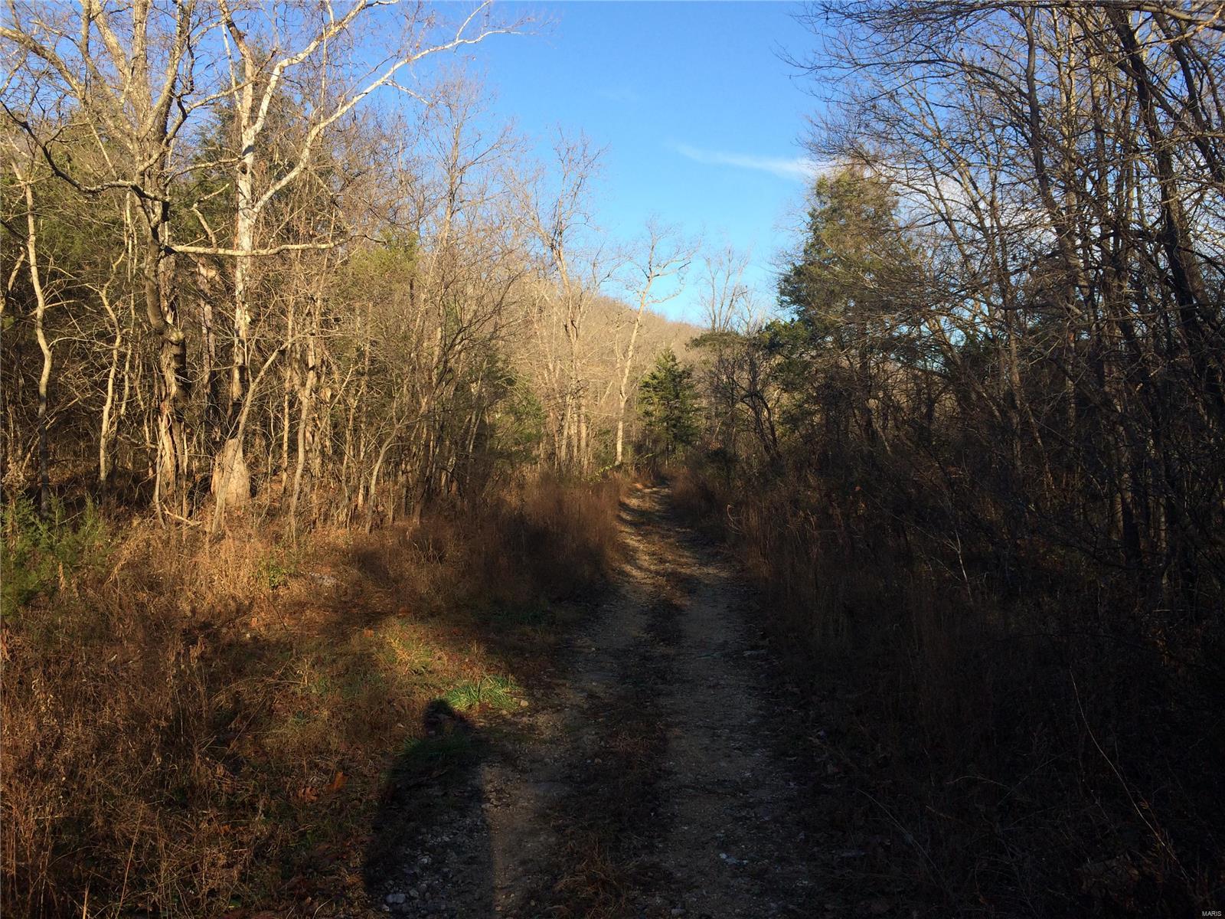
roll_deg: +0.1
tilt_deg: -1.2
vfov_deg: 48.2
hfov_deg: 61.7
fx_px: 1026
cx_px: 612
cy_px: 460
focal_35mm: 29
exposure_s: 1/933
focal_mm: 4.15
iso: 32
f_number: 2.2
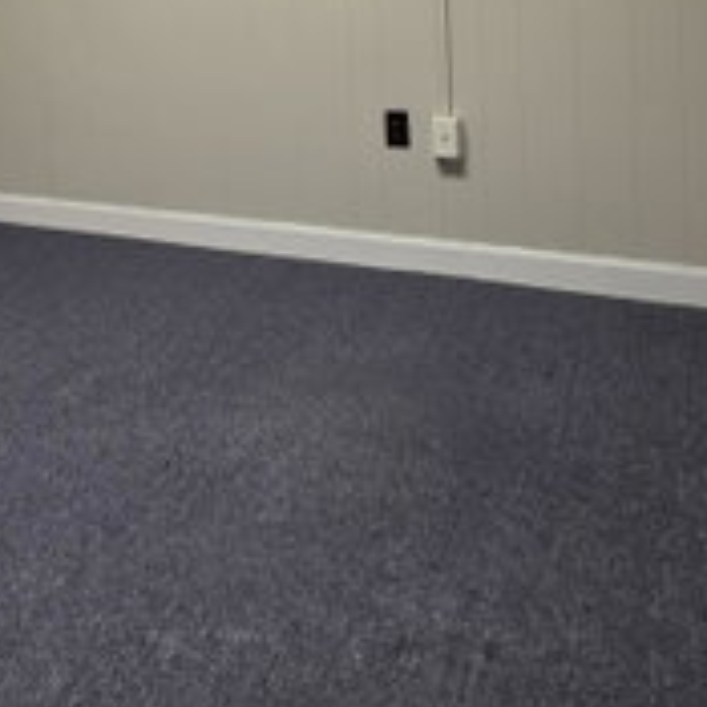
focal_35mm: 42
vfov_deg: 35.6
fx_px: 971
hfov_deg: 37.3
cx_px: 67
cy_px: -24
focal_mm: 2.2
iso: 160
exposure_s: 1/60
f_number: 1.9
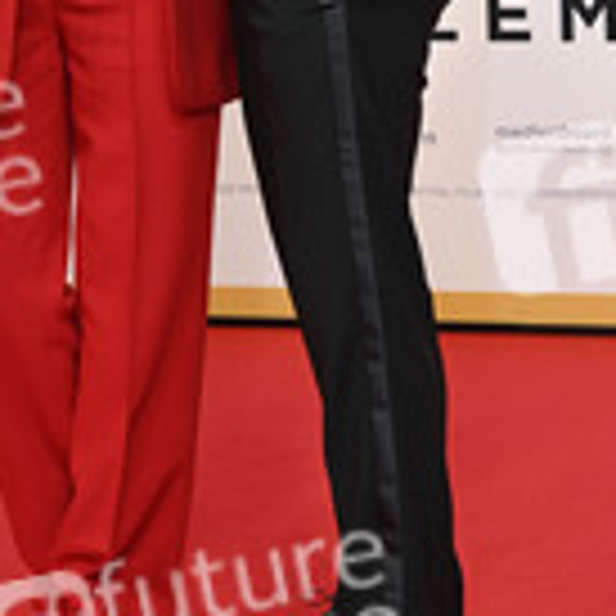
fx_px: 2939
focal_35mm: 146
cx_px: 301
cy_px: -36
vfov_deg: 11.8
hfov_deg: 12.0
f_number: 5
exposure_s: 1/125
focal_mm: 59
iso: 640
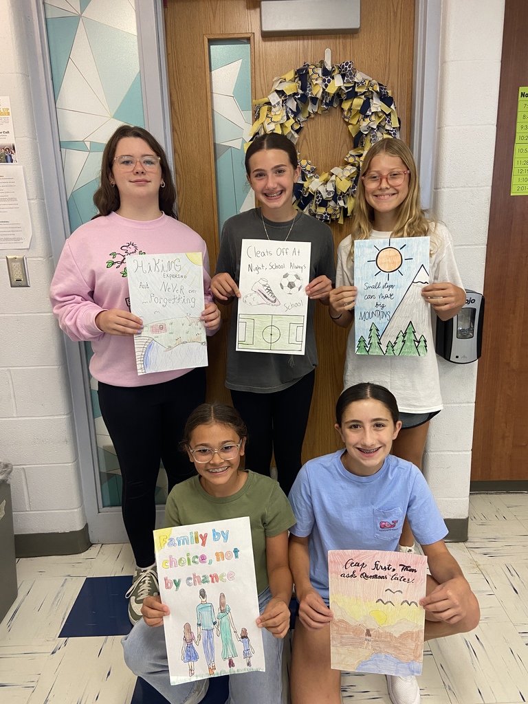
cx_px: 264
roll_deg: +1.6
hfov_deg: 53.1
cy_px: 352
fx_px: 529
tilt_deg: -15.7
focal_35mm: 26
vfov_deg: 67.3
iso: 160
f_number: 1.8
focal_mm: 4.25
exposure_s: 1/60
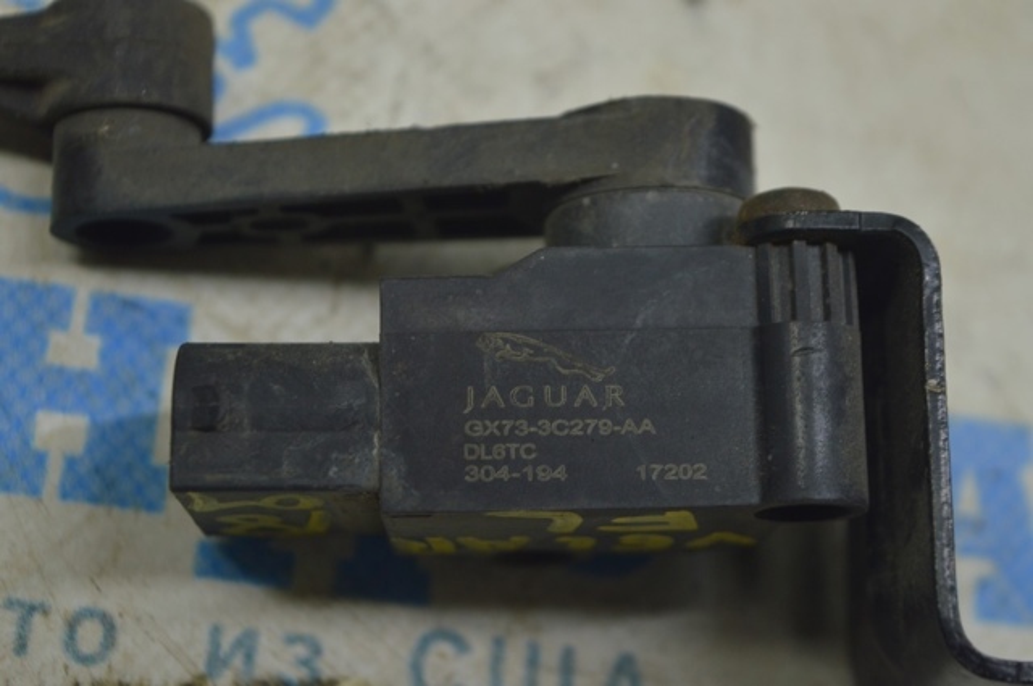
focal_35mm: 82
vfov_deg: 16.5
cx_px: 516
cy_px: 343
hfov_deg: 24.6
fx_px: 2364
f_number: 5.6
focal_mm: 55
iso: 400
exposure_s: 1/40
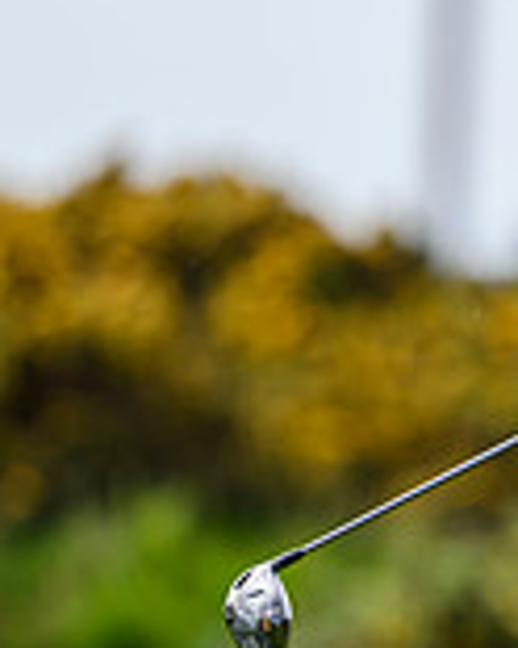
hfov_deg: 1.1
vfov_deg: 1.4
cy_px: 479
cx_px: 1094
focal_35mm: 1405
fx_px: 26925
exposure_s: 1/2500
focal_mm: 400
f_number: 4
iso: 500
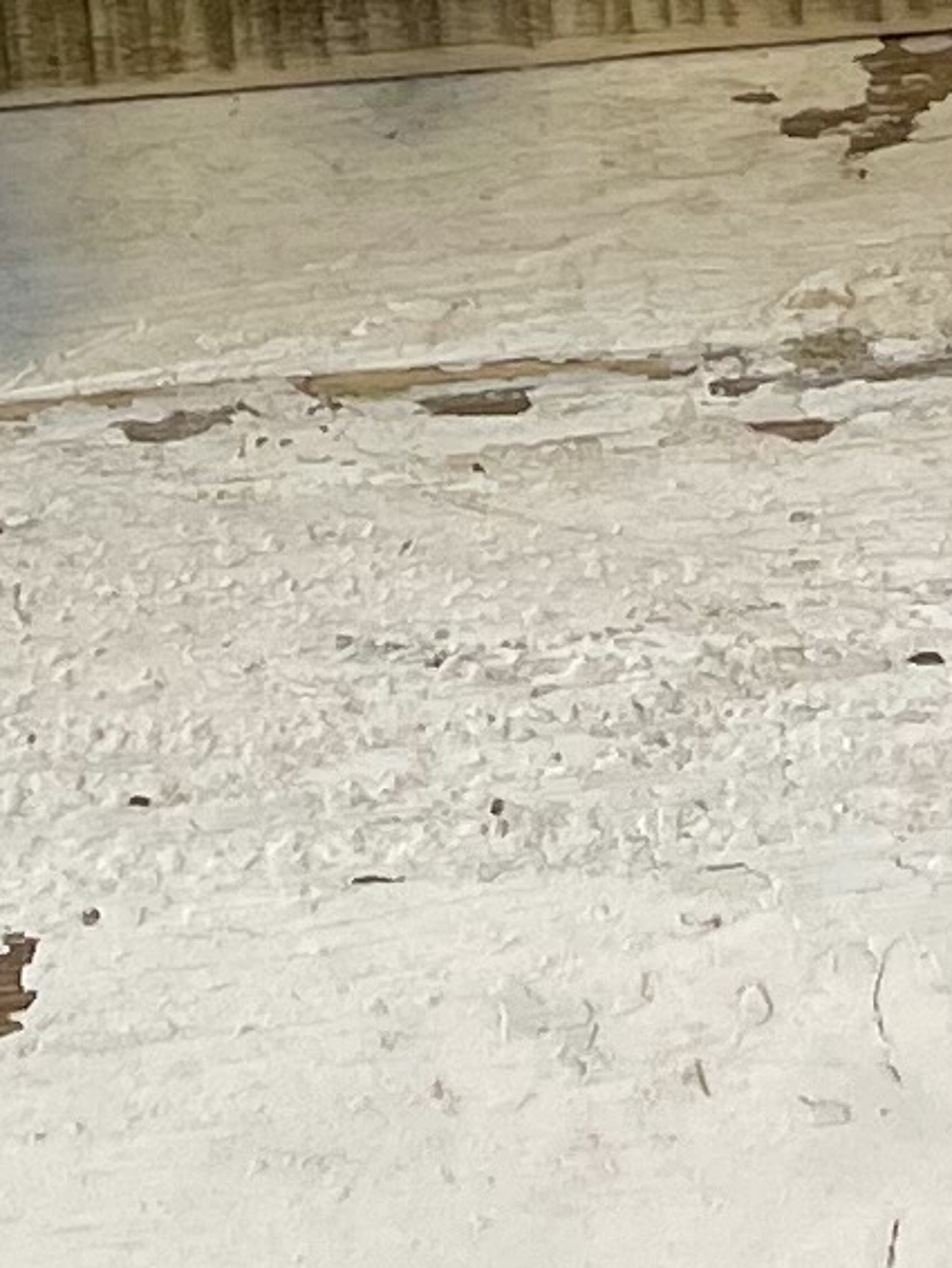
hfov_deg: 8.3
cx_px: 999
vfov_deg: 9.5
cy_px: -2043
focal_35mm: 178
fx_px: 6522
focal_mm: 5.1
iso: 64
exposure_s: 1/100
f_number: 1.6
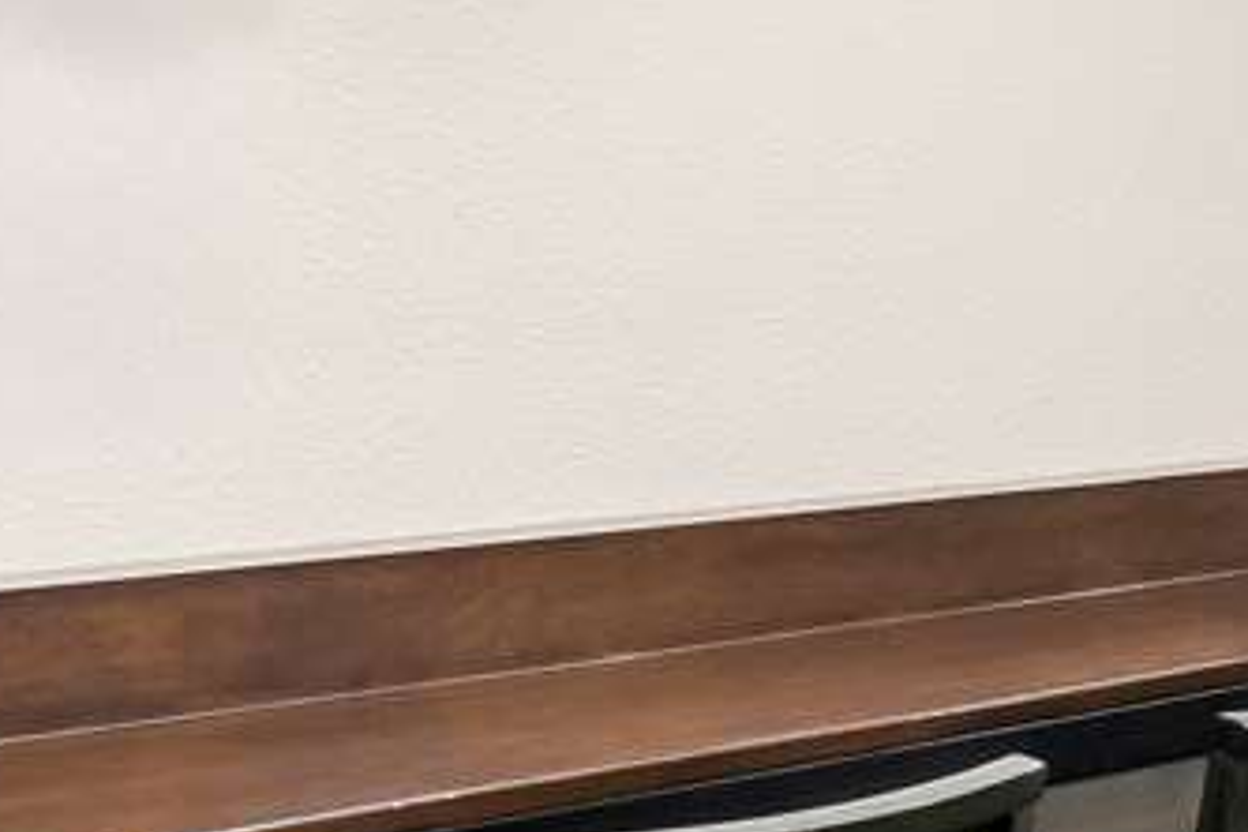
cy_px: 543
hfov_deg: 23.8
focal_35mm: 72
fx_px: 2496
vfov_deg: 18.9
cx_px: 1735
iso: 250
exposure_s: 2.5
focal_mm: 16
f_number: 10
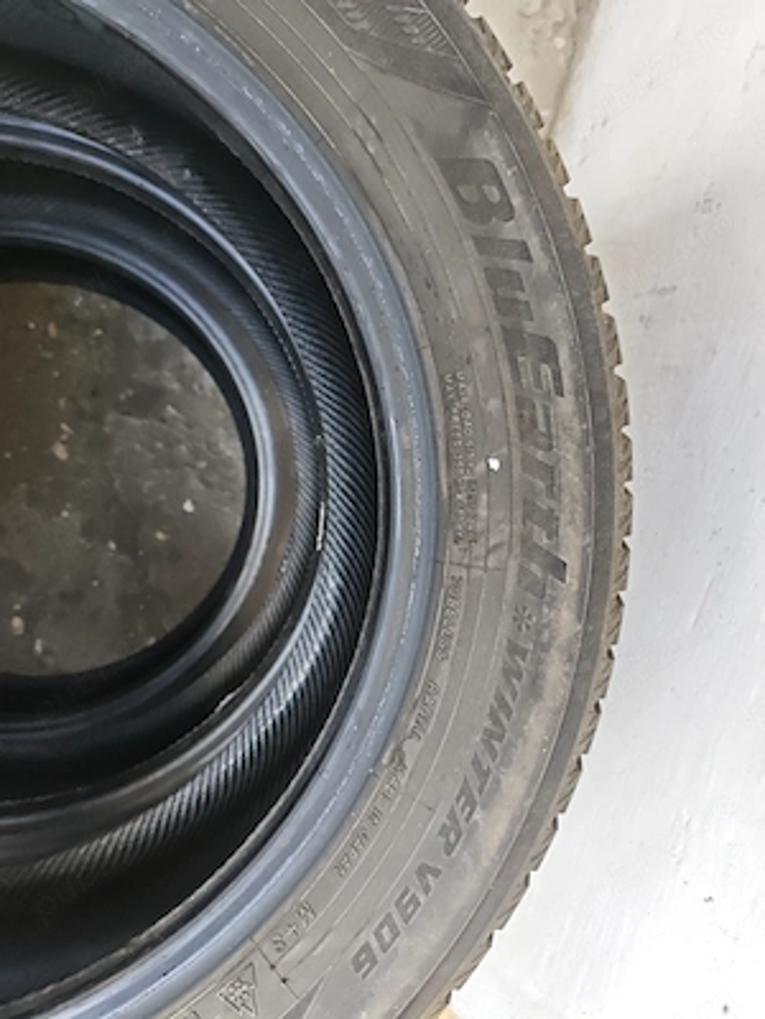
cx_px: 382
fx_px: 766
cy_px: 510
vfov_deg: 67.3
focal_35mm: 26
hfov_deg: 53.1
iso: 200
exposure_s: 1/187
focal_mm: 4.94
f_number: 1.5
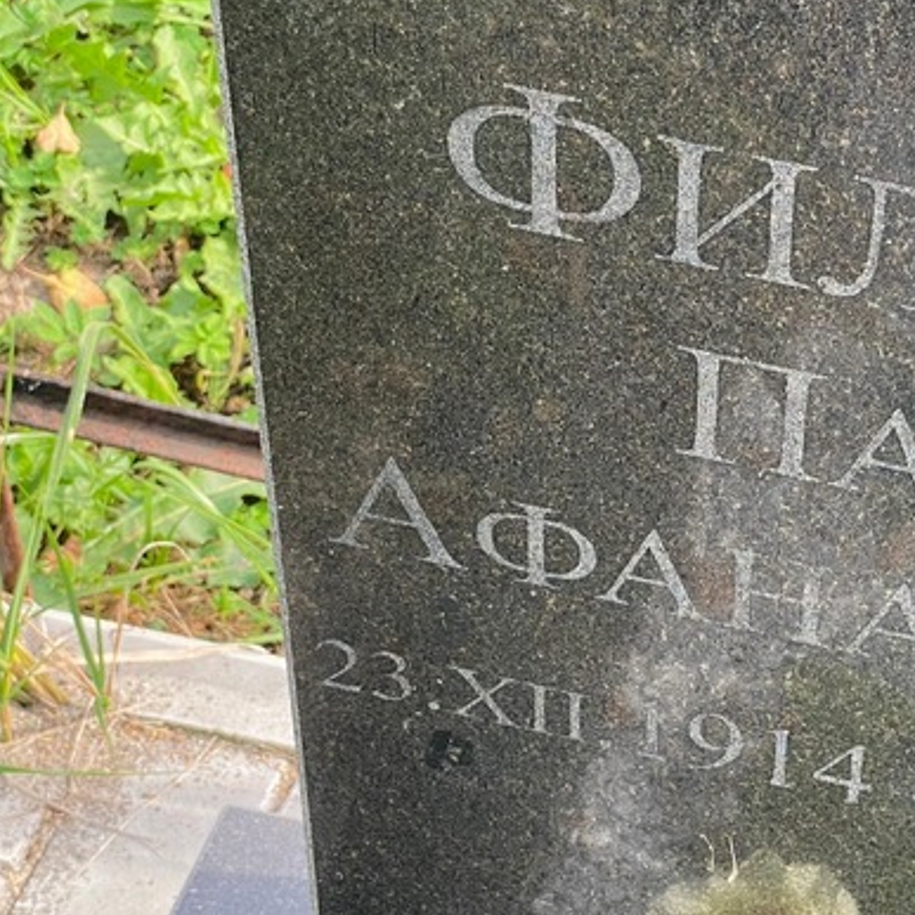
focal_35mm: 95
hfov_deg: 17.8
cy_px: 475
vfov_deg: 18.3
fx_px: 2841
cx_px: 941
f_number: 2
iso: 20
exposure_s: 1/167
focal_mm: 6
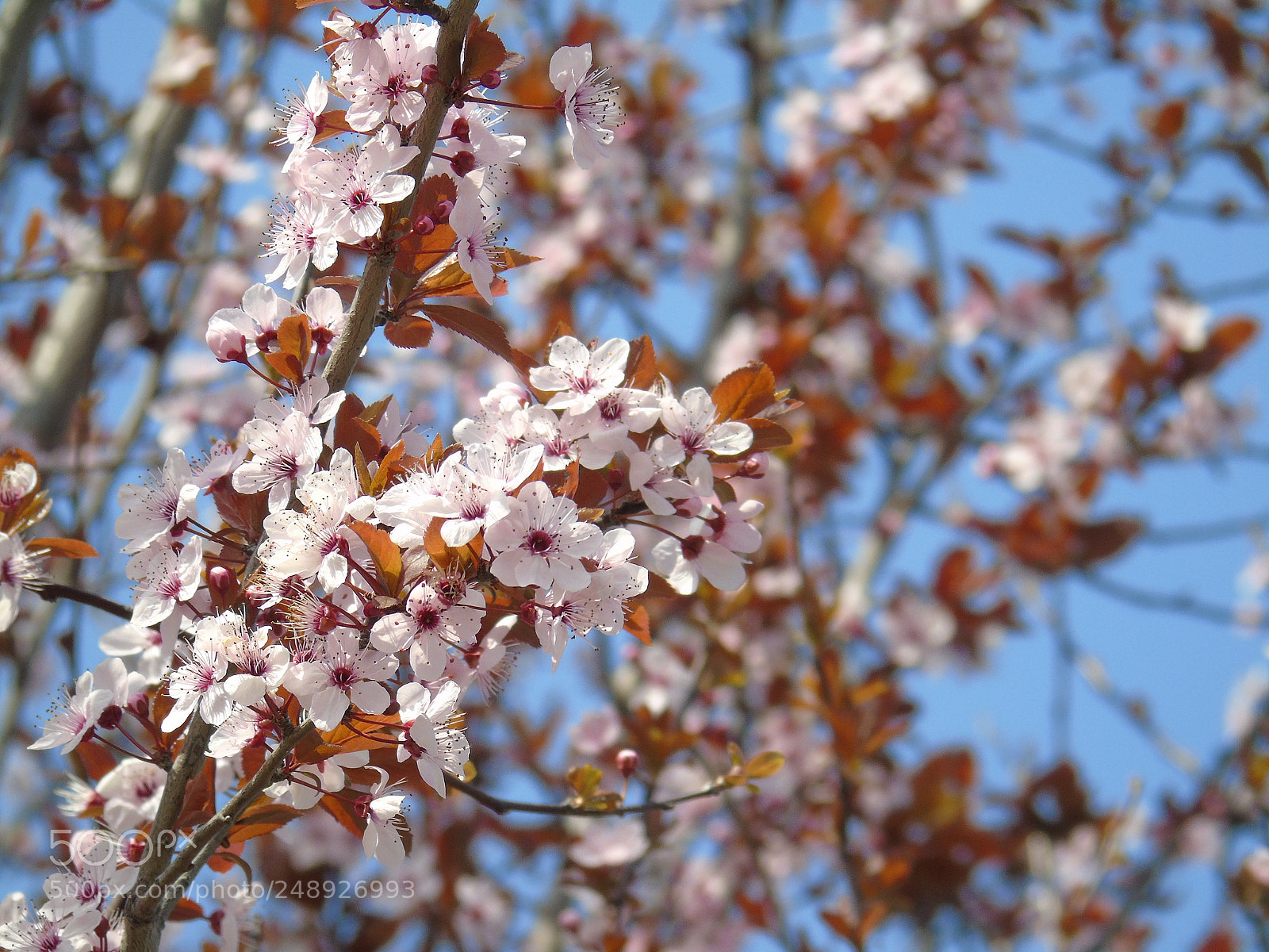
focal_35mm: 317
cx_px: 634
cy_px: 476
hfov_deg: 6.3
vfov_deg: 4.7
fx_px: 11621
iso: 80
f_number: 5.1
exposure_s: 1/250
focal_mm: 57
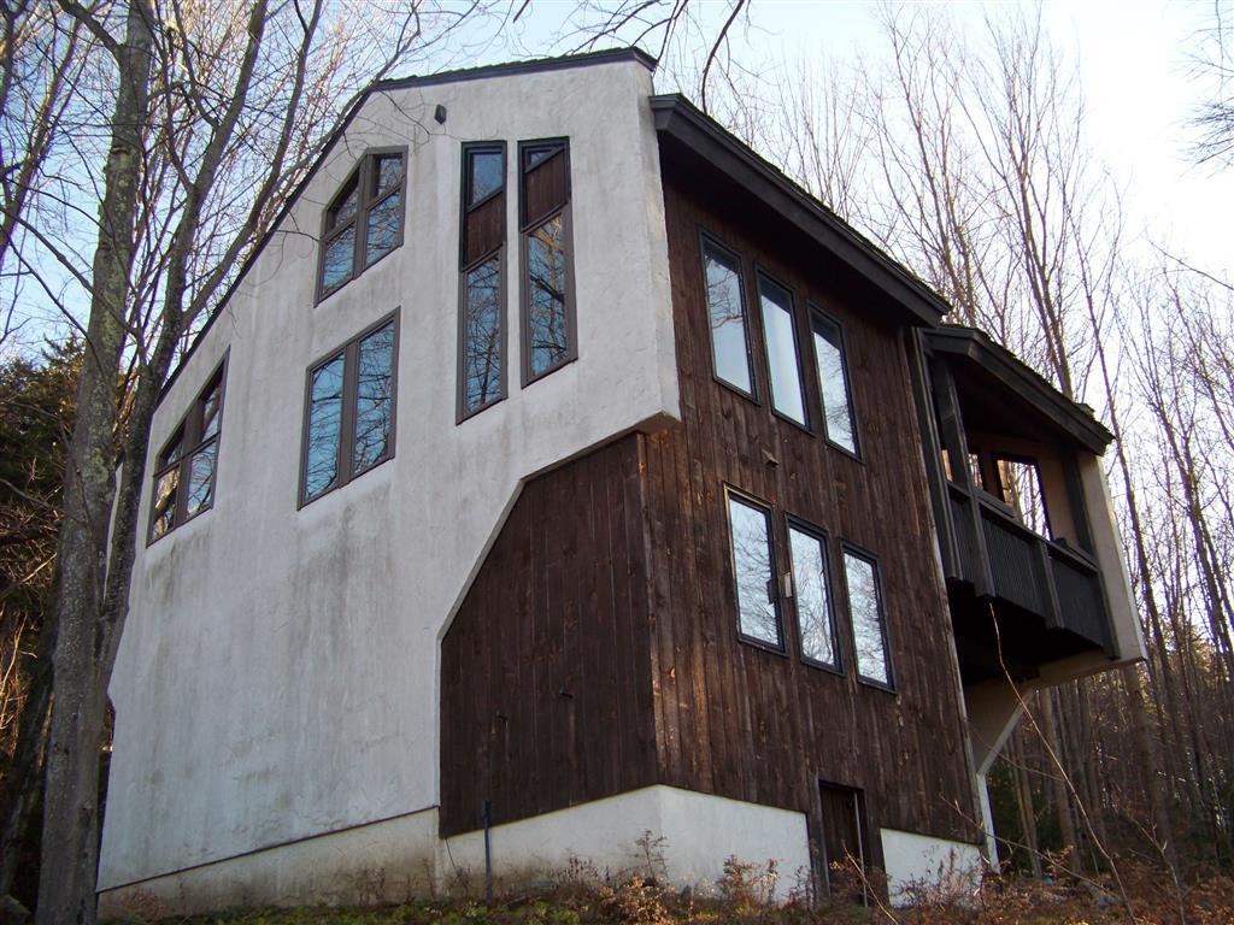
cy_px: 462
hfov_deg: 51.4
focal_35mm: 36
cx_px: 617
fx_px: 1283
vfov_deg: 39.7
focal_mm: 5.85
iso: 69
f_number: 2.8
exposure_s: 1/200
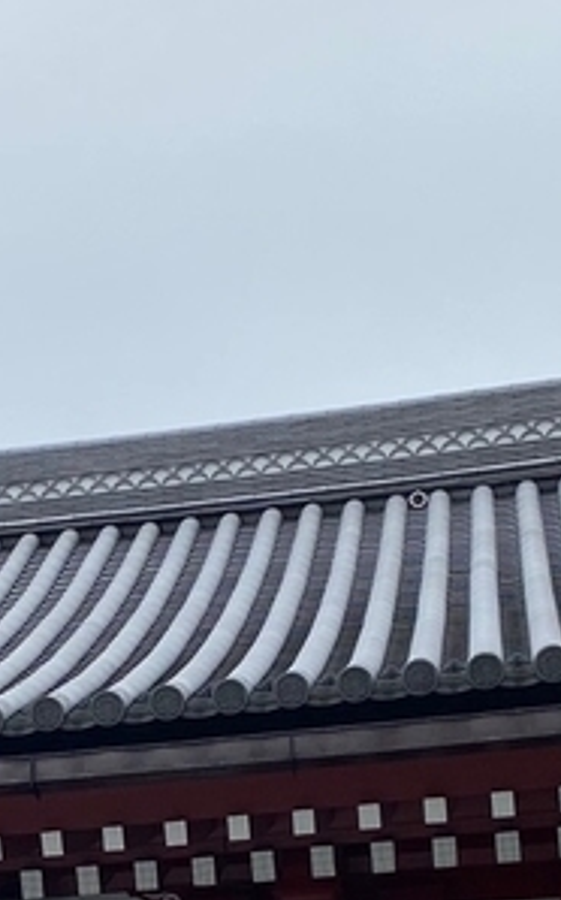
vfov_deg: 18.2
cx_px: -142
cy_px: 936
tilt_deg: +17.4
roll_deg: -1.1
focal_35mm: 111
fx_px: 2718
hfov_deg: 11.5
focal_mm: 4.25
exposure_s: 1/1898
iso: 32
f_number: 1.8
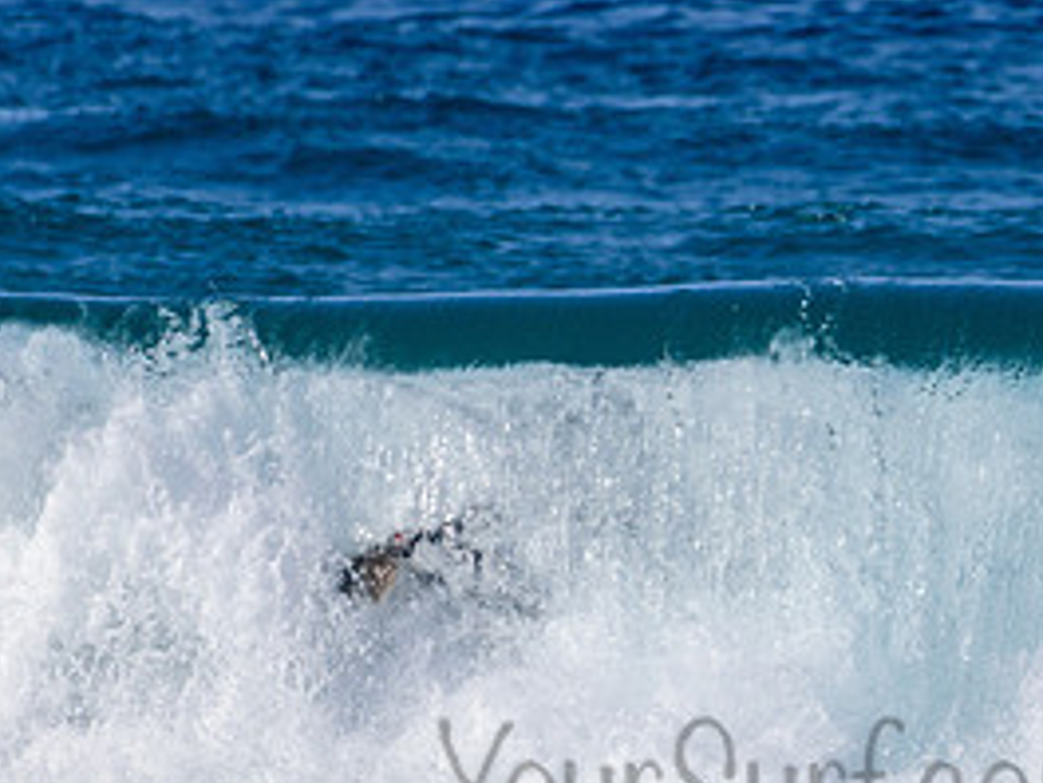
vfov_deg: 0.9
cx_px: 845
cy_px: 745
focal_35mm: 1587
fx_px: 47817
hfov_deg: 1.2
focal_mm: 500
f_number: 5.6
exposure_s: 1/2000
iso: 200
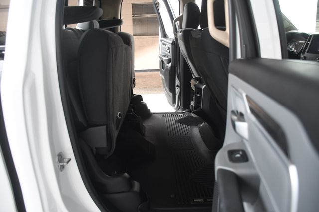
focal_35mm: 27
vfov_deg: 47.9
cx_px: 160
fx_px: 239
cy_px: 106
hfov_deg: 67.4
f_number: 3.5
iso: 100
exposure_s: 1/160
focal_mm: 18
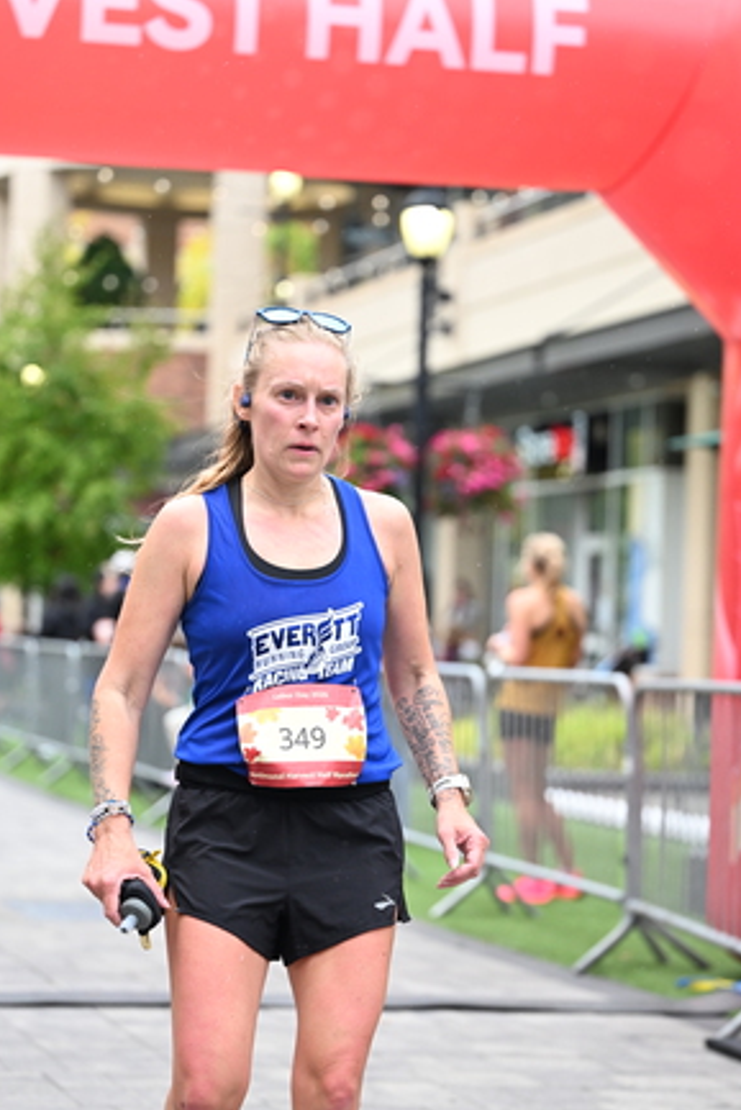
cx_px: 386
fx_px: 3177
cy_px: 533
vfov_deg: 19.8
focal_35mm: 103
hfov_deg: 13.3
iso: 1250
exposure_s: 1/1600
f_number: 2.8
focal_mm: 81
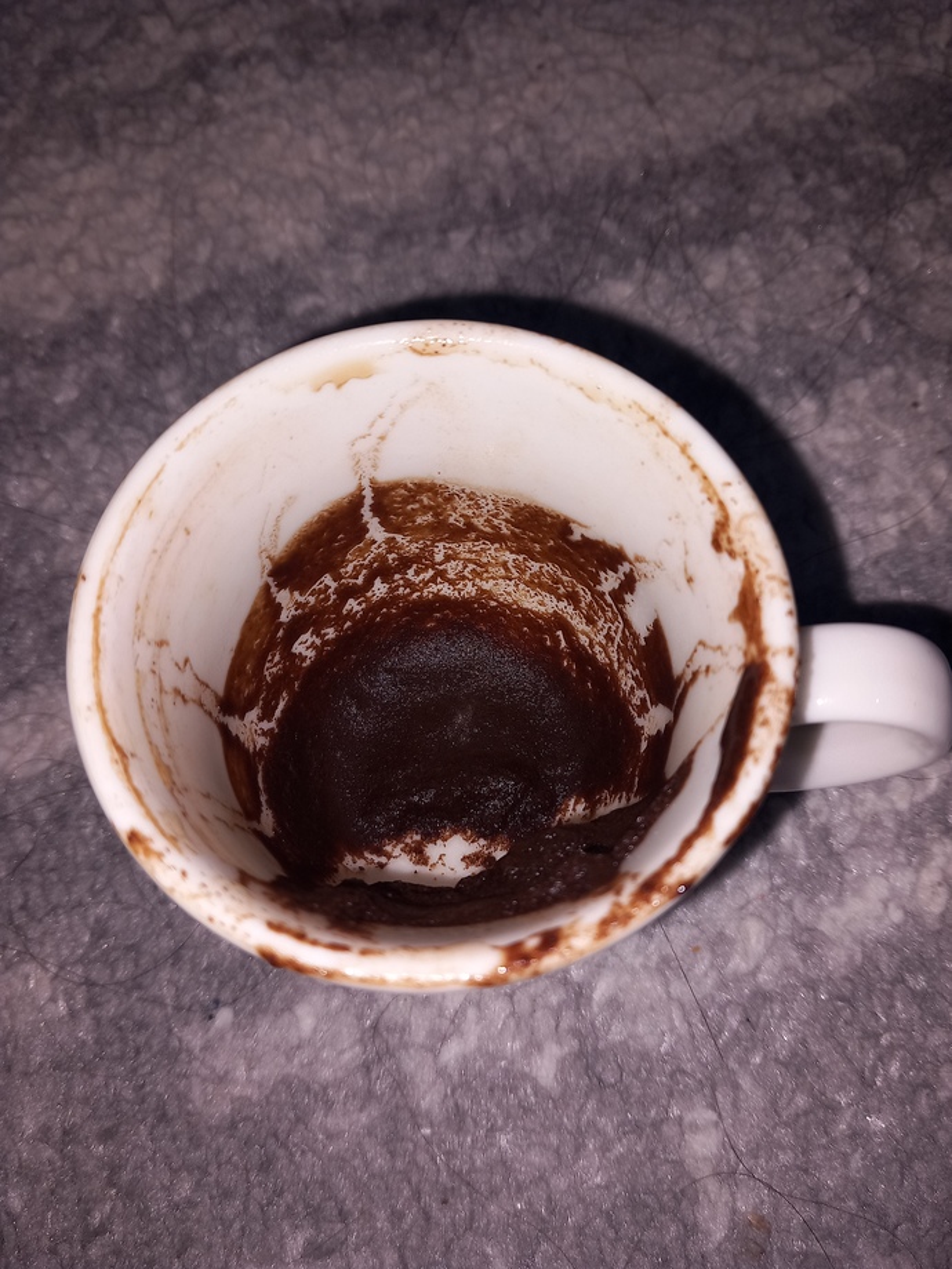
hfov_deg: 51.4
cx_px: 476
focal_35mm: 27
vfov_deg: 65.3
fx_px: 990
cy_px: 634
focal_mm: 4
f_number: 1.8
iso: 32
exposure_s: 1/100
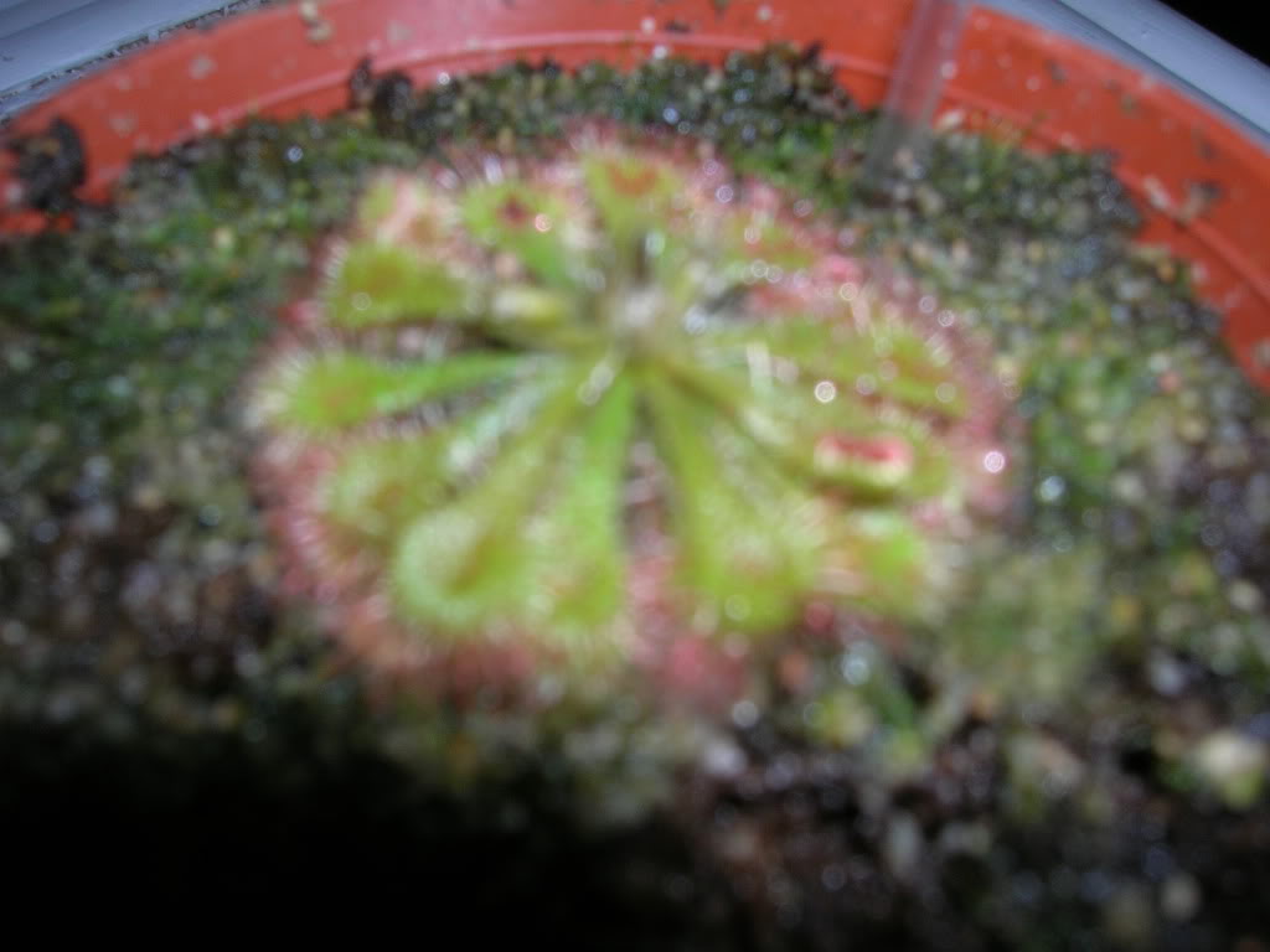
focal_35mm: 34
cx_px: 635
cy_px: 476
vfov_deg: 41.8
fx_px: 1247
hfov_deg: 54.0
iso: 50
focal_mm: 5.7
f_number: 4.9
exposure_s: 1/60.1
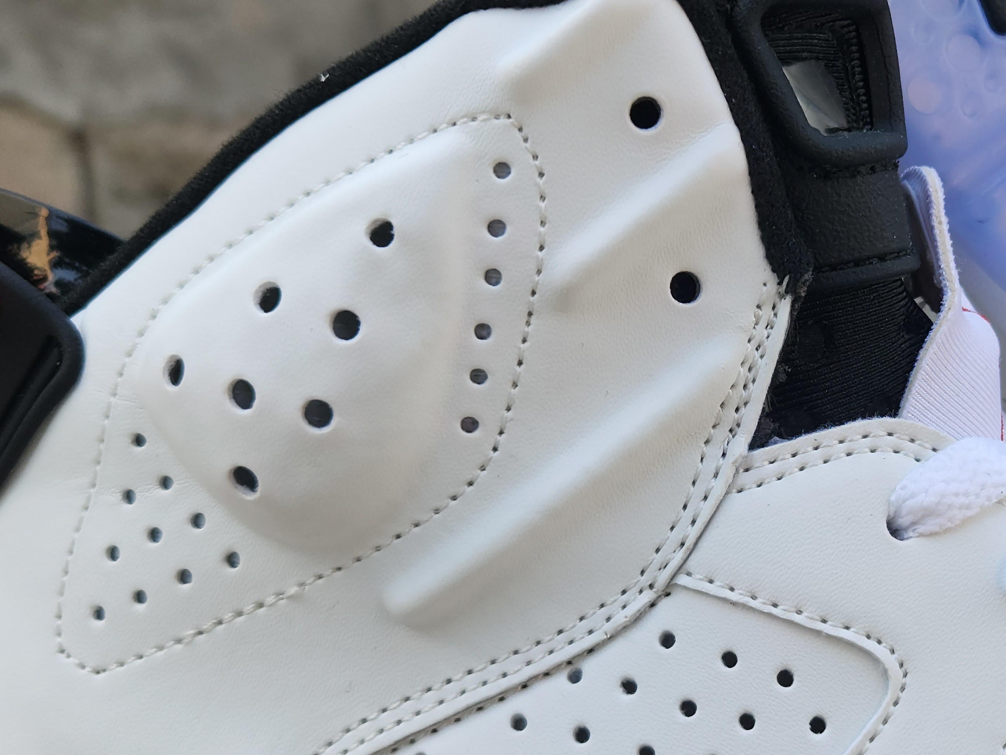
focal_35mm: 65
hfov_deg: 28.7
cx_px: 889
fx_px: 1889
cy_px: 459
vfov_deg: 22.6
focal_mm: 5.4
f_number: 1.8
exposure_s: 1/139
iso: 20
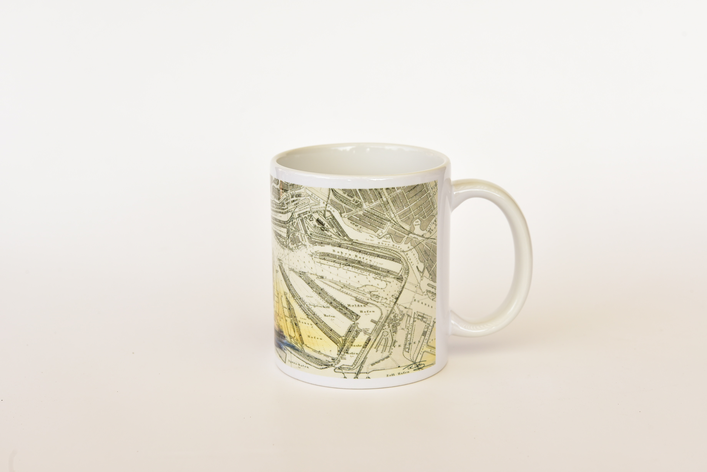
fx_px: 1179
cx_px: 354
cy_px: 236
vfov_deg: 22.6
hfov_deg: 33.4
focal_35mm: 60
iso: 400
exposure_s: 1/125
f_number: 8
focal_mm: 60
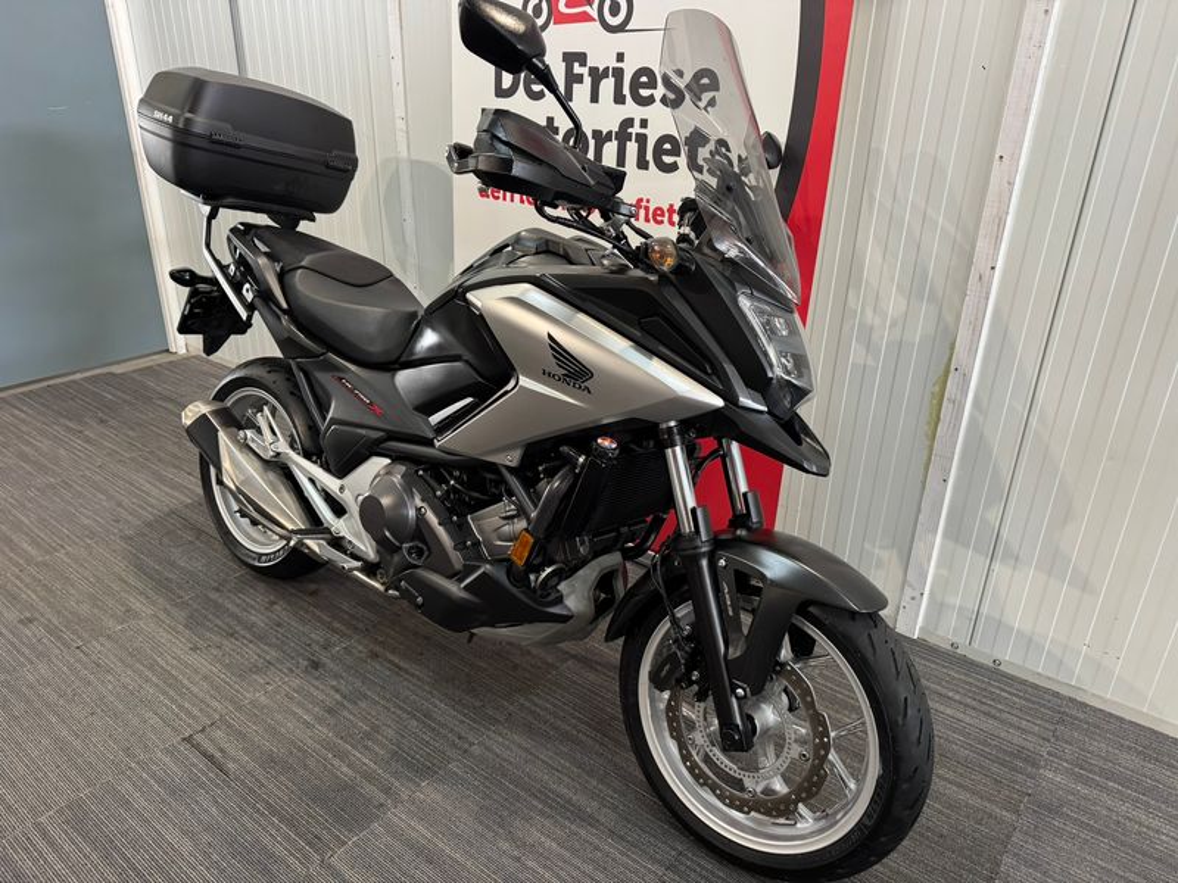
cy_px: 442
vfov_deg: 56.8
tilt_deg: -24.6
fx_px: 817
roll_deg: -0.4
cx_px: 589
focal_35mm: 24
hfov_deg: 71.6
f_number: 1.78
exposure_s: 1/50
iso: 320
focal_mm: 6.76
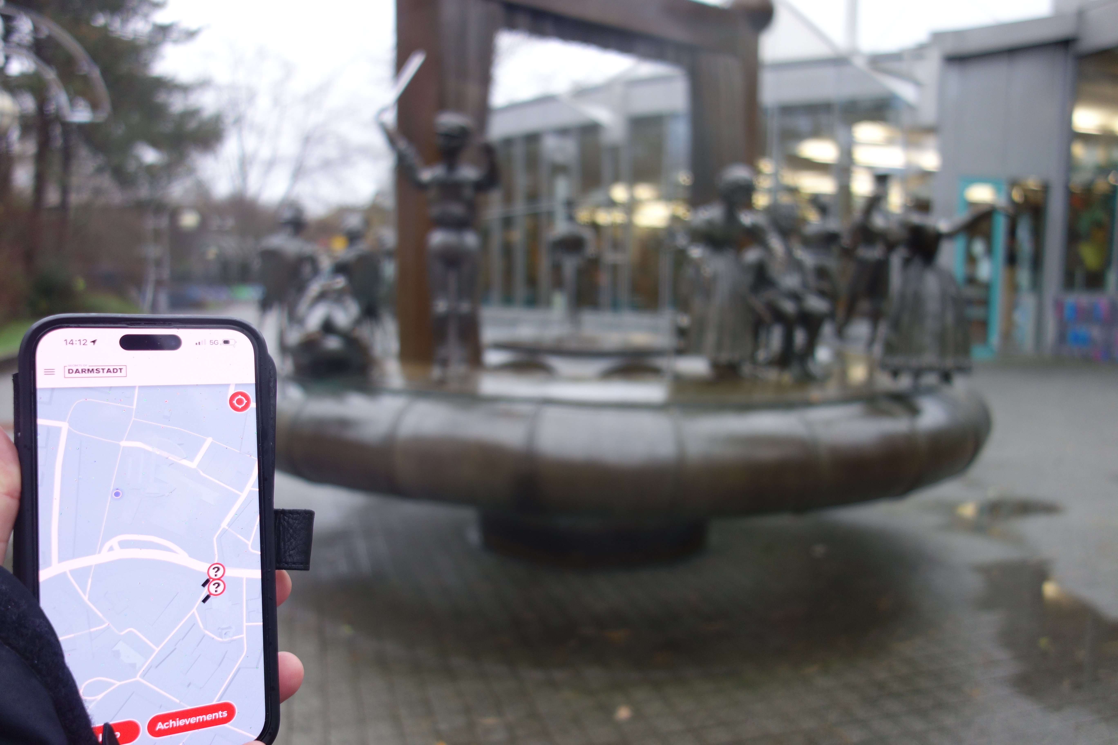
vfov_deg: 46.4
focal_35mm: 28
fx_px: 869
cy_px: 372
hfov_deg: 65.5
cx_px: 559
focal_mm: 10.4
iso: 125
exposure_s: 1/80
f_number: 1.8
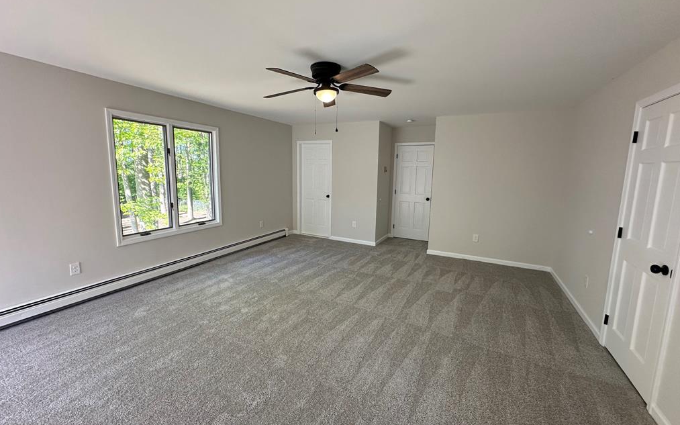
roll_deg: -1.0
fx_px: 278
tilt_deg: -7.1
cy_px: 207
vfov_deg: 74.8
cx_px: 338
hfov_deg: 101.5
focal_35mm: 15
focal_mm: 2.22
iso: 160
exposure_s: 1/120
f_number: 2.2
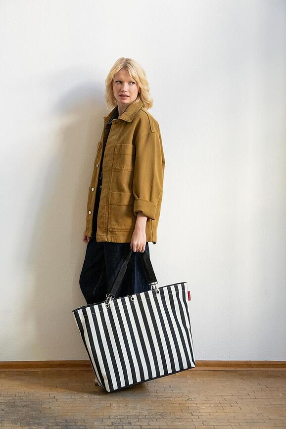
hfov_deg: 13.7
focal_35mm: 100
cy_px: 214
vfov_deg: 20.4
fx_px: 1192
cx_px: 143
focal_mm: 100
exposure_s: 1/200
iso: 3200
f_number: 4.5
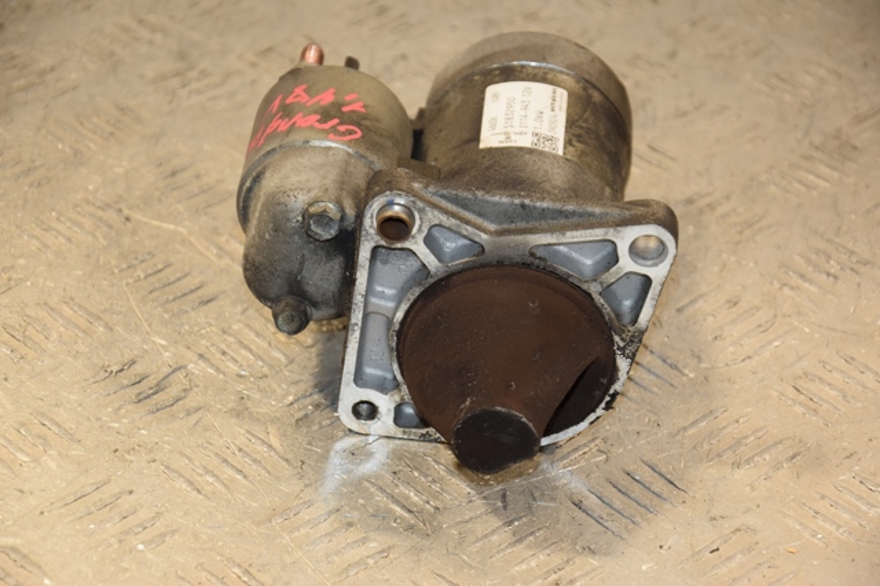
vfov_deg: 10.7
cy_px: 293
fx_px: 3115
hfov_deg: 16.1
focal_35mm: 128
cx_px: 440
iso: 800
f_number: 5.6
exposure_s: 1/160
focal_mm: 85
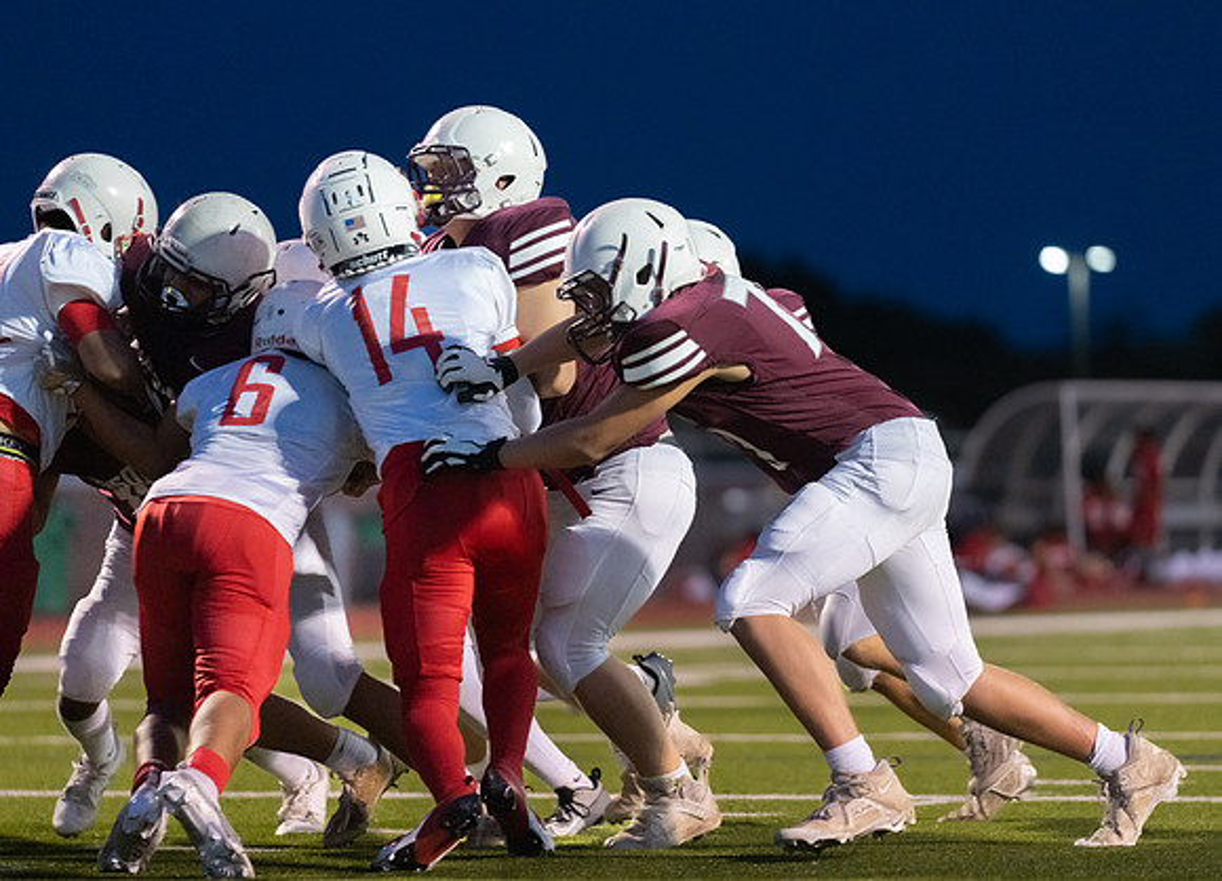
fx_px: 7556
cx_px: 680
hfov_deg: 9.2
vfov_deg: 6.7
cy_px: 428
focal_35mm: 217
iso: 5000
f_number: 2.8
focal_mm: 200
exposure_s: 1/1000
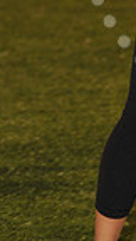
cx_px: 277
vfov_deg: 2.6
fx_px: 5392
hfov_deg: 1.4
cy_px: -85
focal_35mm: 841
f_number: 7.1
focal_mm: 200
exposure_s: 1/125
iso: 1250
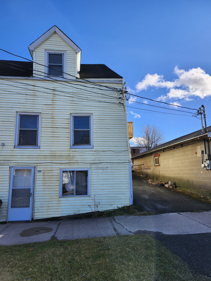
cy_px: 140
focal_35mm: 23
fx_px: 187
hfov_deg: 58.9
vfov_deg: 73.9
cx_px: 106
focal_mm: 5.54
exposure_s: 1/1250
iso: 25
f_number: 1.8
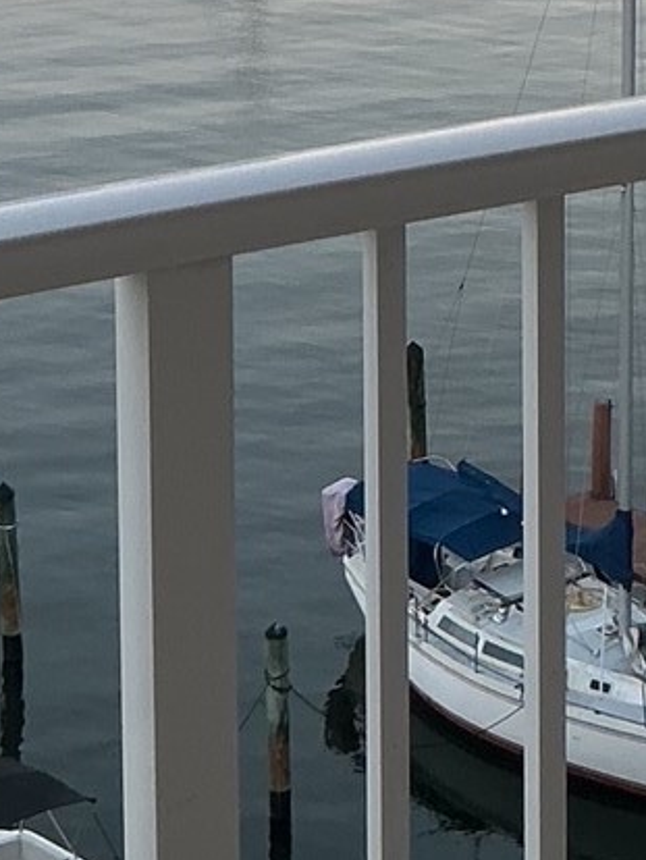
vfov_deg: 16.4
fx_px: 2784
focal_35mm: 112
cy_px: -328
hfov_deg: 13.2
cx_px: 484
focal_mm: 3
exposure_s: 1/120
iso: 25
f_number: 1.8
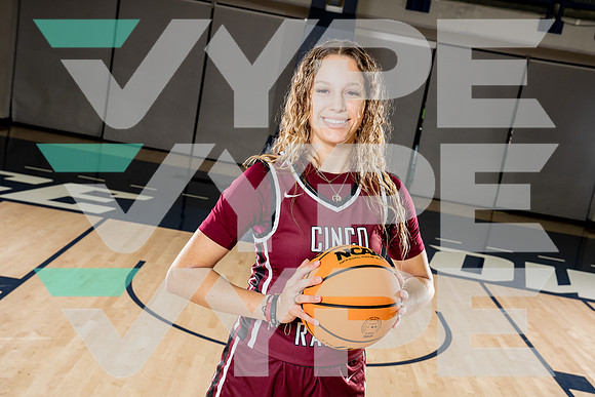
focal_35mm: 47
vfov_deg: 28.7
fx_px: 777
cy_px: 198
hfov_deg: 41.9
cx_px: 298
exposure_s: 1/250
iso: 640
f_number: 8
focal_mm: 47
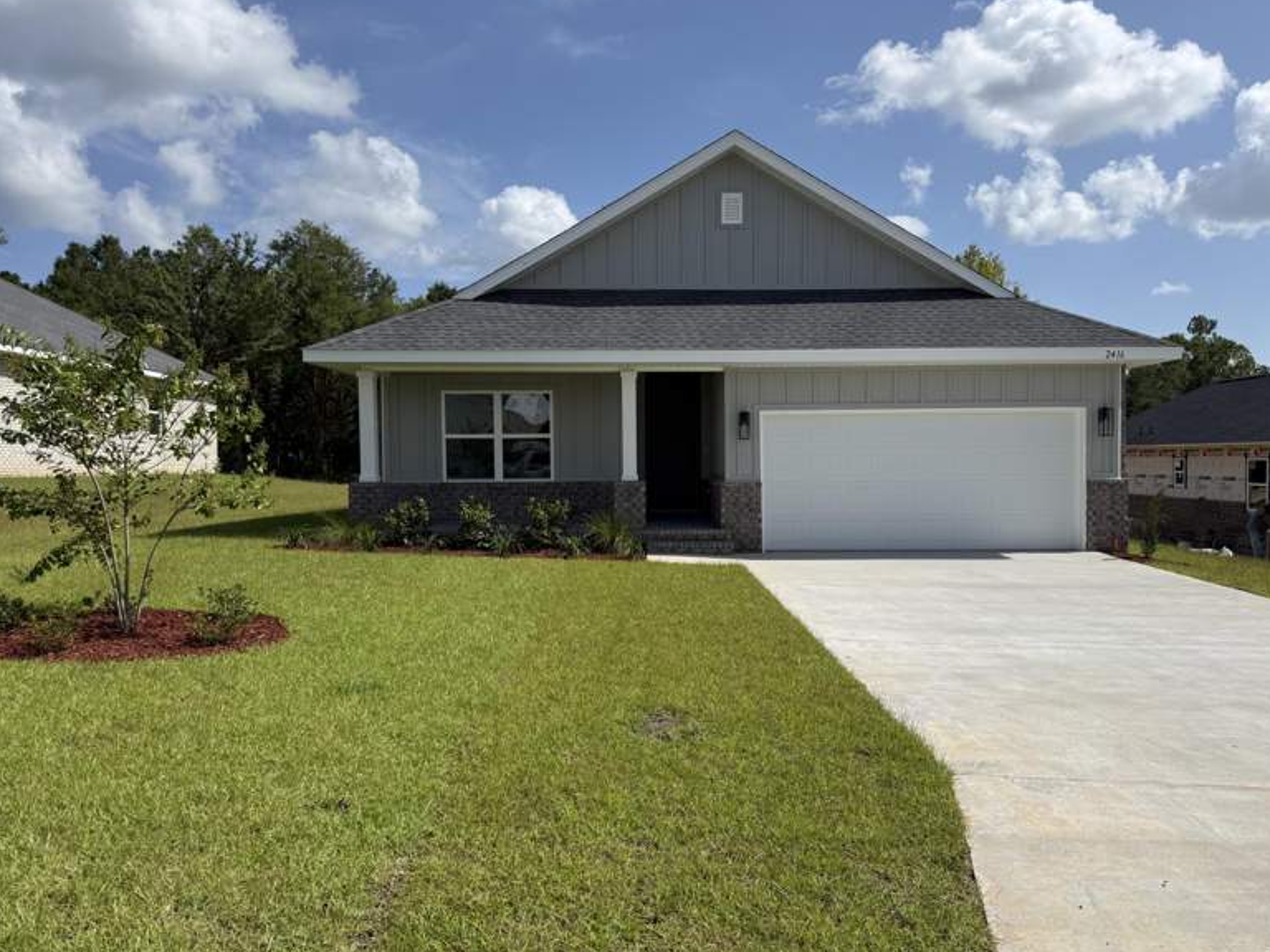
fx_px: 917
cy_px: 476
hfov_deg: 69.4
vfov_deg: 54.9
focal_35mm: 25
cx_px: 656
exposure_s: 1/6711
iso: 80
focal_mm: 6.76
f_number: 1.78
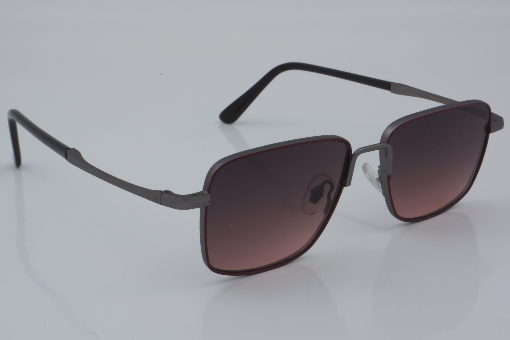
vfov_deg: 18.2
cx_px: 255
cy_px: 170
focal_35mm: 75
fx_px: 1062
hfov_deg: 27.0
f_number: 32
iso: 100
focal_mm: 50
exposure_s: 1/4
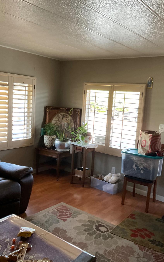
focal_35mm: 34
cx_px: 96
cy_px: 129
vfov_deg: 56.7
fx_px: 243
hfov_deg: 37.2
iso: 125
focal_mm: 3
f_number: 1.8
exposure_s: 1/60
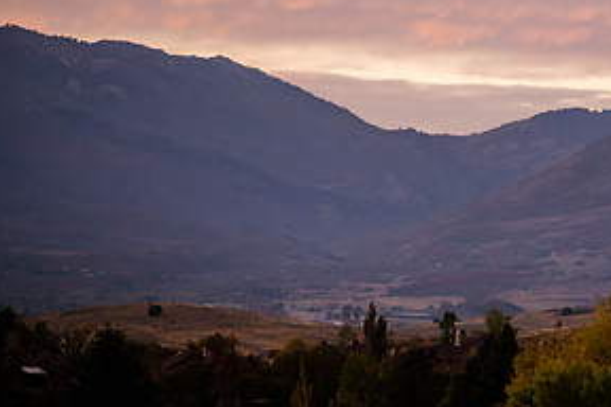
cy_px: 326
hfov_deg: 9.0
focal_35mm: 228
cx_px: 562
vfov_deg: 6.0
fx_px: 3869
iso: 500
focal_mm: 105
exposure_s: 1/640
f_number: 2
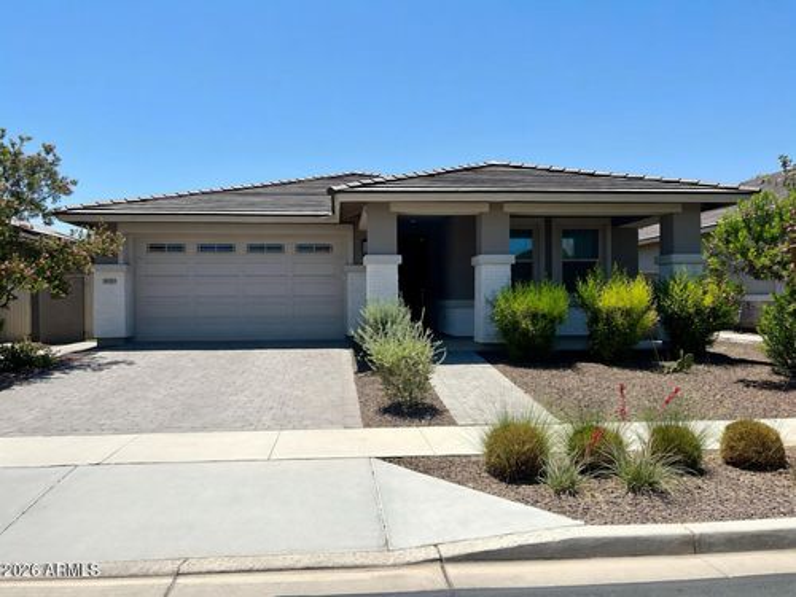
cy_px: 298
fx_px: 598
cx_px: 398
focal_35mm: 26
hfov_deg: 67.3
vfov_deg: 53.1
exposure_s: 1/5076
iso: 50
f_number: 1.6
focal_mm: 5.1
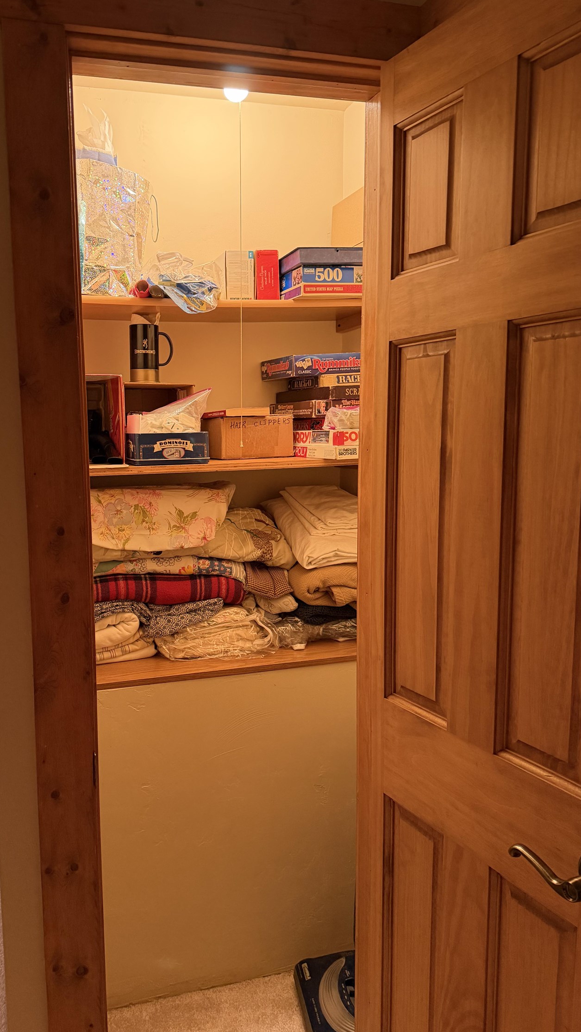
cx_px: 207
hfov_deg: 42.5
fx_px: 739
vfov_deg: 69.9
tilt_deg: -6.8
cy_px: 523
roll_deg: +0.1
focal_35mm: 27
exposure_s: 1/60
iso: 640
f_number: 1.78
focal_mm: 6.76
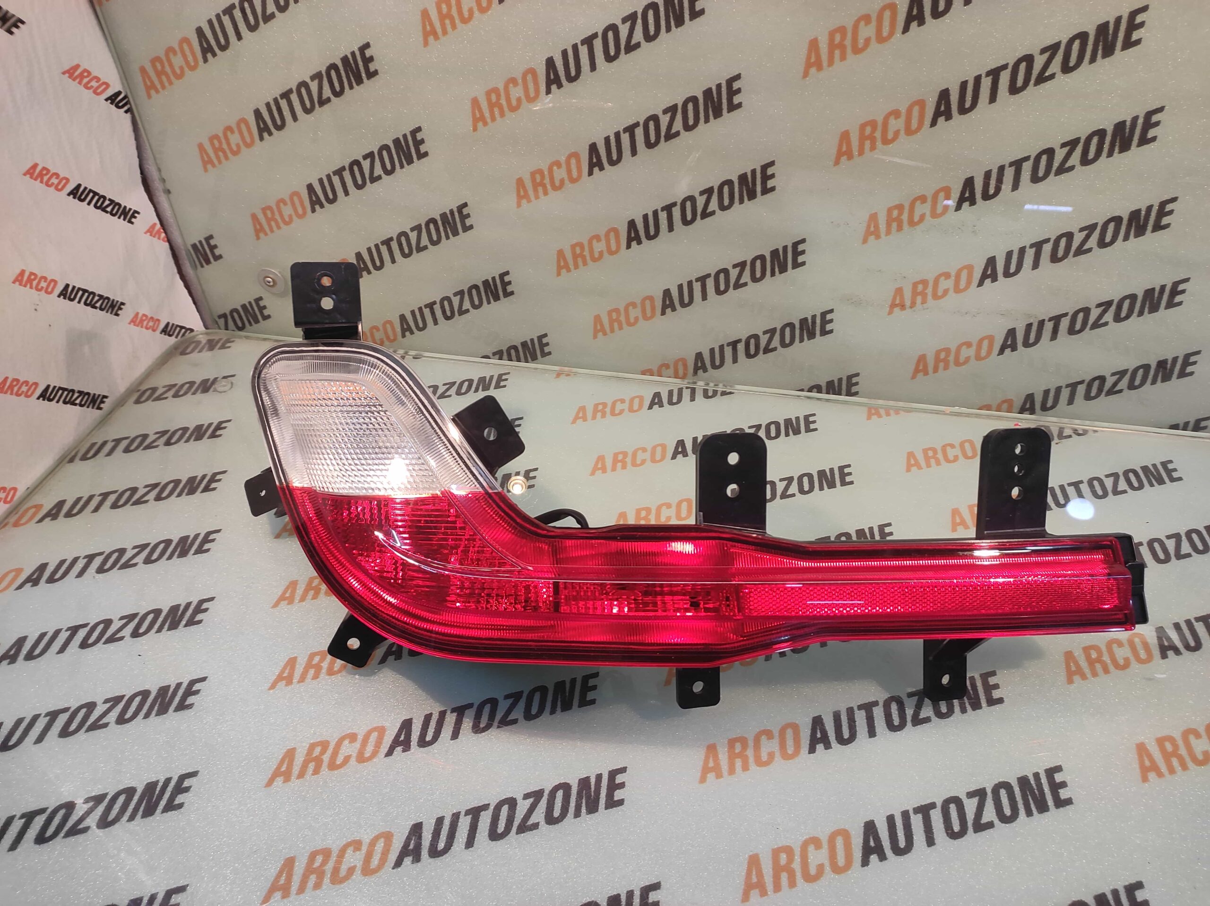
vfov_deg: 74.7
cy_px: 453
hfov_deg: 91.1
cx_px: 605
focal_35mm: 17
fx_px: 594
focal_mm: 4.74
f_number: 1.79
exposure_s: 1/33
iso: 125
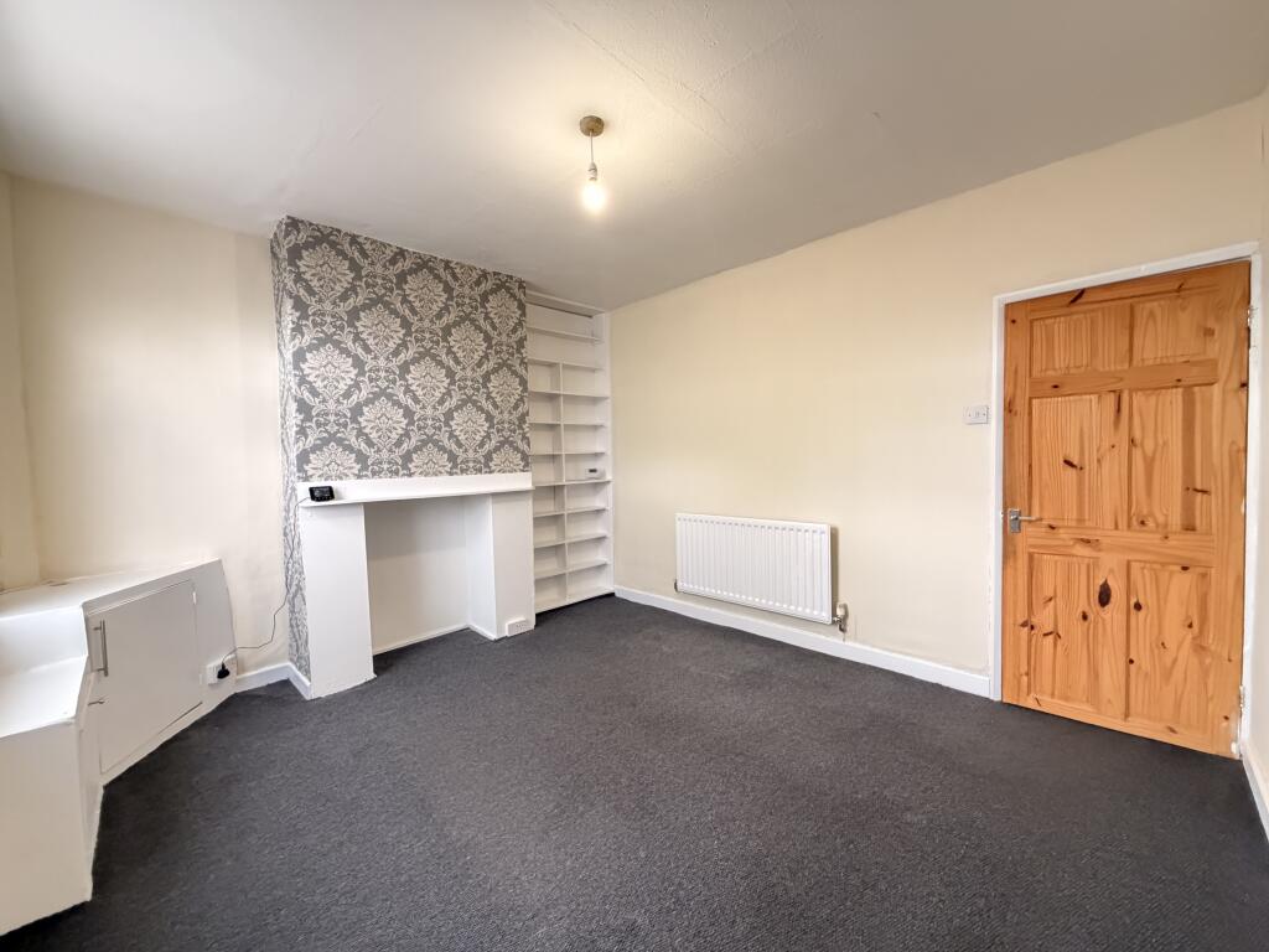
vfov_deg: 85.7
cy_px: 476
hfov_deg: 102.1
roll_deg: +1.8
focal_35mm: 14
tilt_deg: -2.2
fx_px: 513
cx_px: 634
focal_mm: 2.22
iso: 800
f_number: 2.2
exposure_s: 1/60
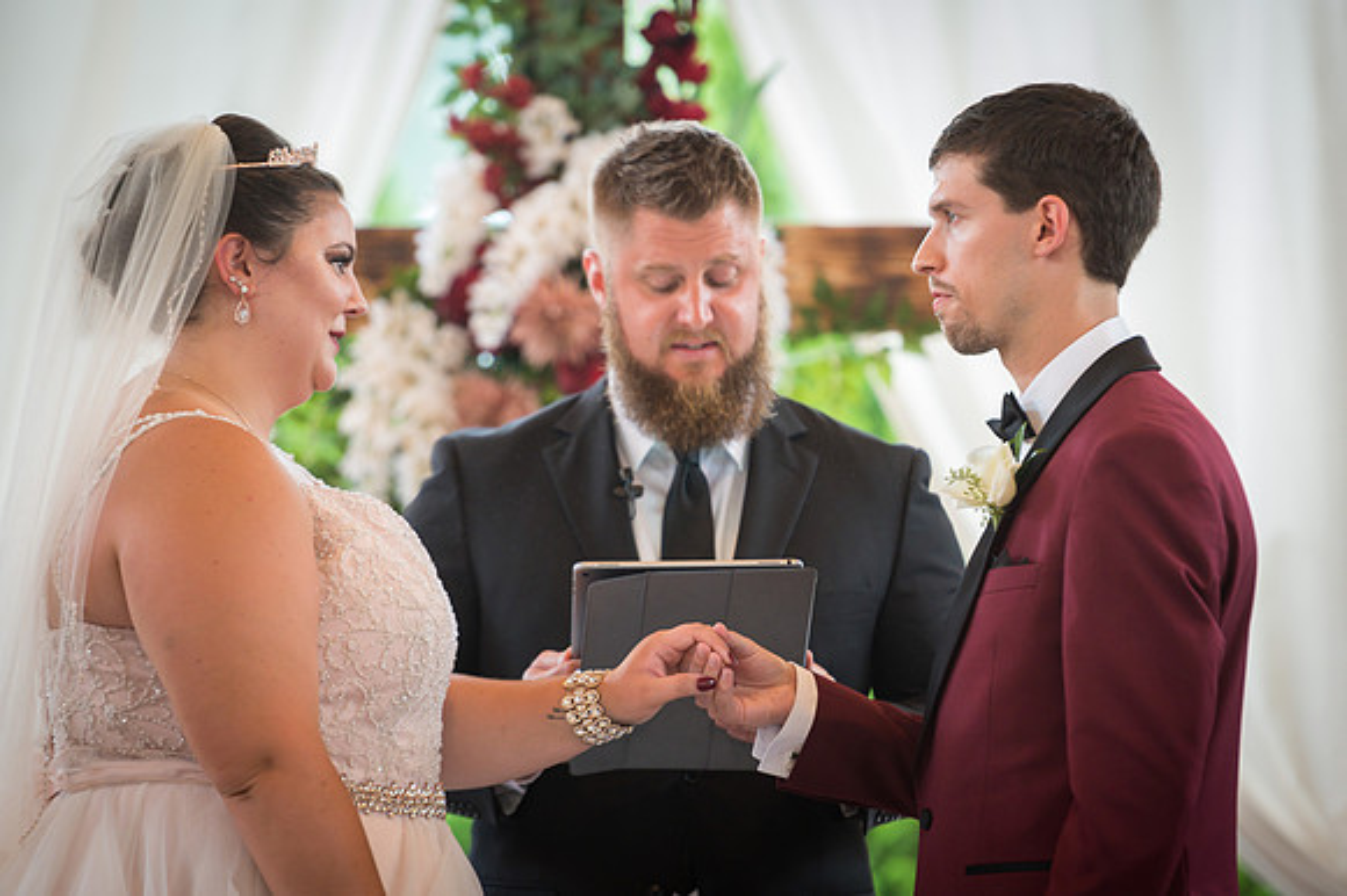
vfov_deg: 6.6
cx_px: 704
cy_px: 457
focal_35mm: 209
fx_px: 7821
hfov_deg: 9.8
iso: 1100
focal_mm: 200
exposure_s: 1/45
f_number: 2.8
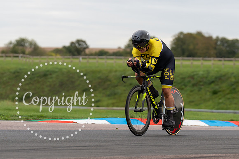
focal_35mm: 238
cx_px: 142
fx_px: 1582
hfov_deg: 8.6
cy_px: 75
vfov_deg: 5.8
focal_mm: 164
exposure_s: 1/800
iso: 250
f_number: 4.5
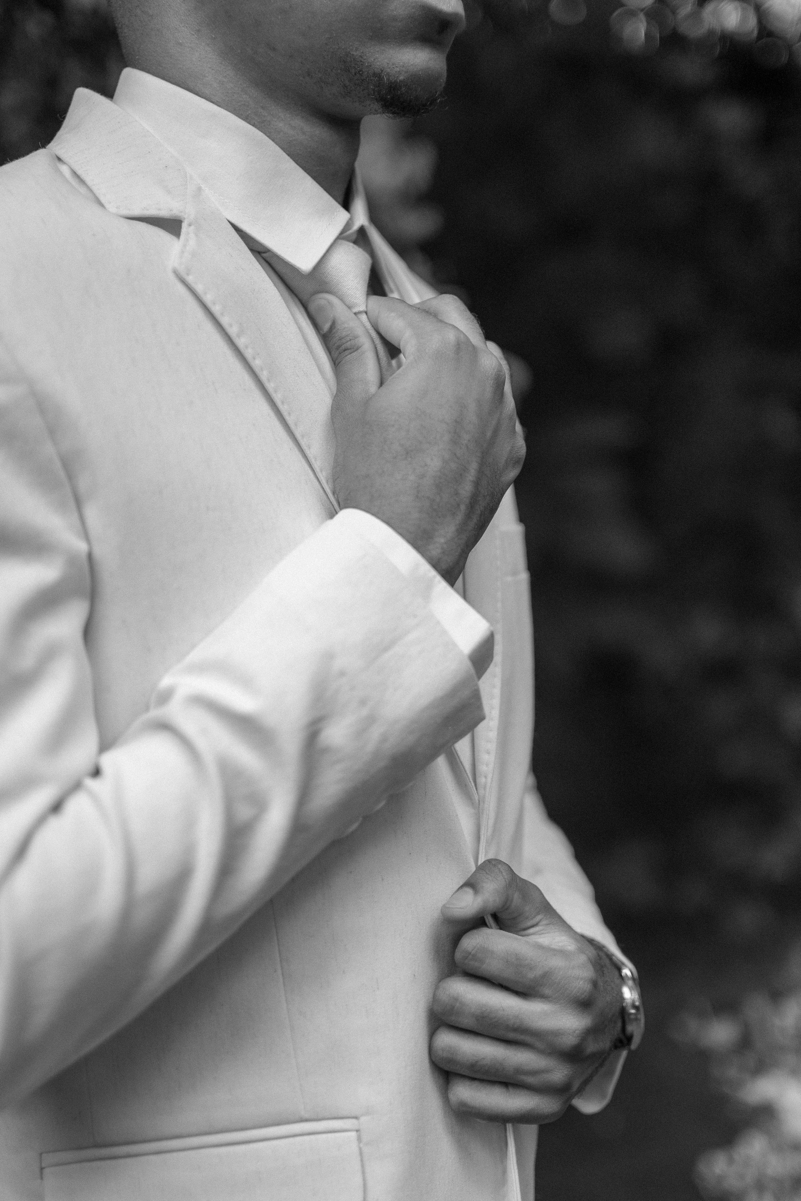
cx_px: 400
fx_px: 1735
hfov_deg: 26.0
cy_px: 600
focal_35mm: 52
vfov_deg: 38.2
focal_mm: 35
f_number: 1.4
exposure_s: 1/2000
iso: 640
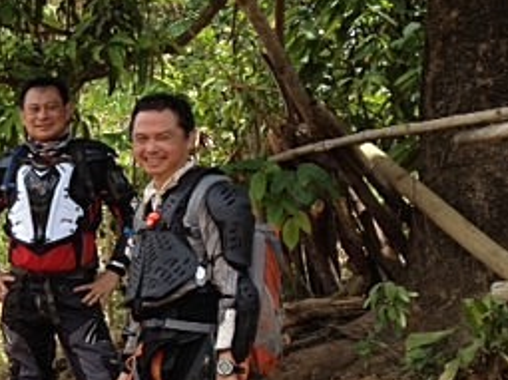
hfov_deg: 20.7
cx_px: -116
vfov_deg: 16.7
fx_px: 1291
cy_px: 263
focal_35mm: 88
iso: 50
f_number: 2.4
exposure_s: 1/546
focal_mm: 4.28
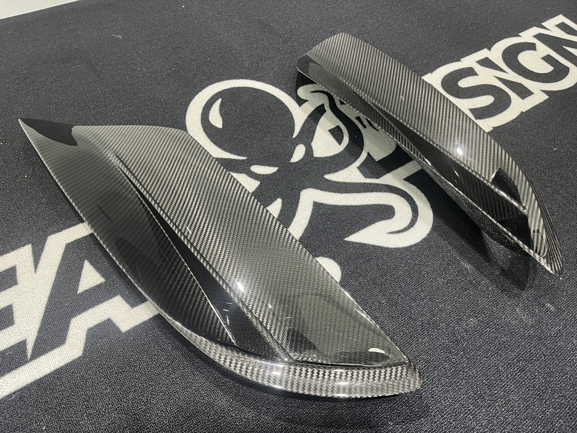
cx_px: 288
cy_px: 216
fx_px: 433
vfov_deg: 53.1
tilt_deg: -50.5
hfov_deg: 67.3
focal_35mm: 26
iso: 100
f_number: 1.6
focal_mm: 5.1
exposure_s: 1/50
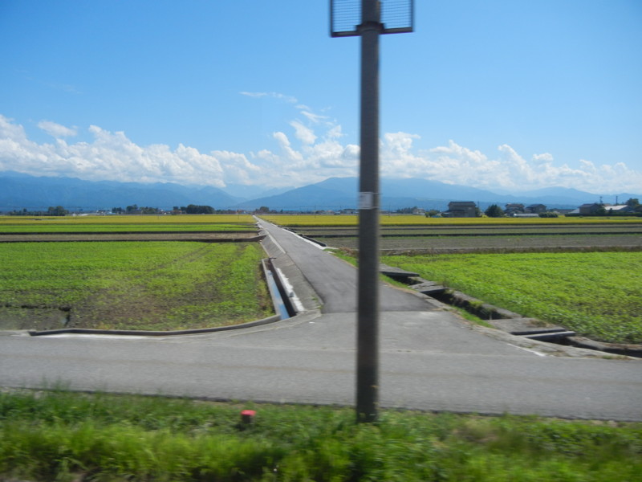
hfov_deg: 60.0
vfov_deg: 46.8
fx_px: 556
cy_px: 241
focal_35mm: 30
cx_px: 321
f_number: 7
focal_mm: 5.4
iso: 160
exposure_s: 1/506
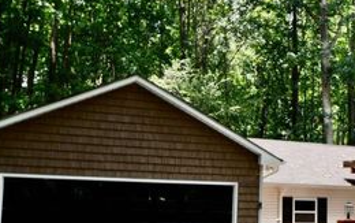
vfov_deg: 27.5
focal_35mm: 47
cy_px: 121
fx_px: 455
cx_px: 325
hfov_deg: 39.3
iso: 220
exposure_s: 1/250
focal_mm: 16
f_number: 5.6
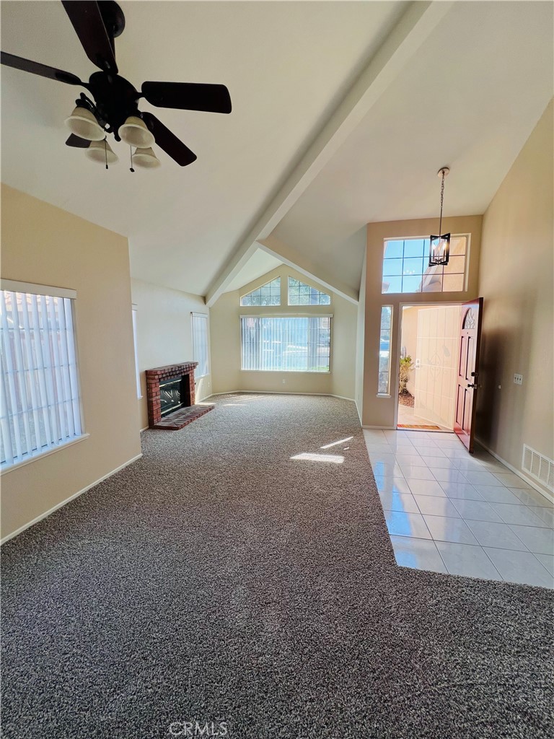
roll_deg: +0.4
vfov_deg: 106.2
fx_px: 277
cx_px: 277
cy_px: 370
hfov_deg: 89.9
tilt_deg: -6.5
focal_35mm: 13
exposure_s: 1/144
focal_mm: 1.57
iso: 32
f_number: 1.8
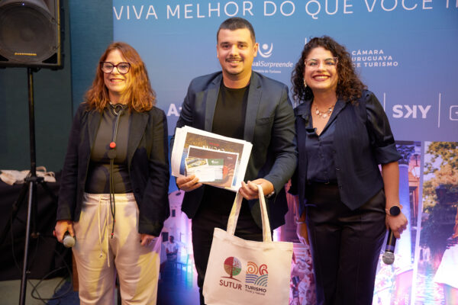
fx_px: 475
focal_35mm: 37
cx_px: 229
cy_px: 152
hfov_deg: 51.5
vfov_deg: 35.7
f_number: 2.8
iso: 2000
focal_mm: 37.3
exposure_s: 1/125
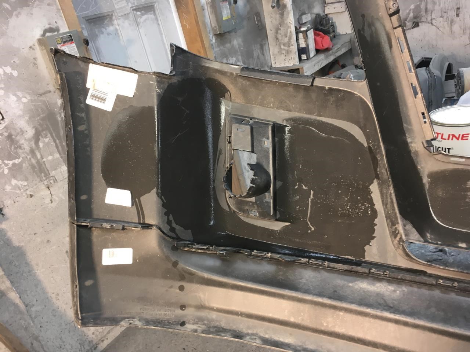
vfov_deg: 48.2
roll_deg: +14.5
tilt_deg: -24.1
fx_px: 394
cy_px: 176
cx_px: 235
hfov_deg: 61.7
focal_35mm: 29
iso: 50
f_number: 2.2
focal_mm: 4.15
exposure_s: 1/30
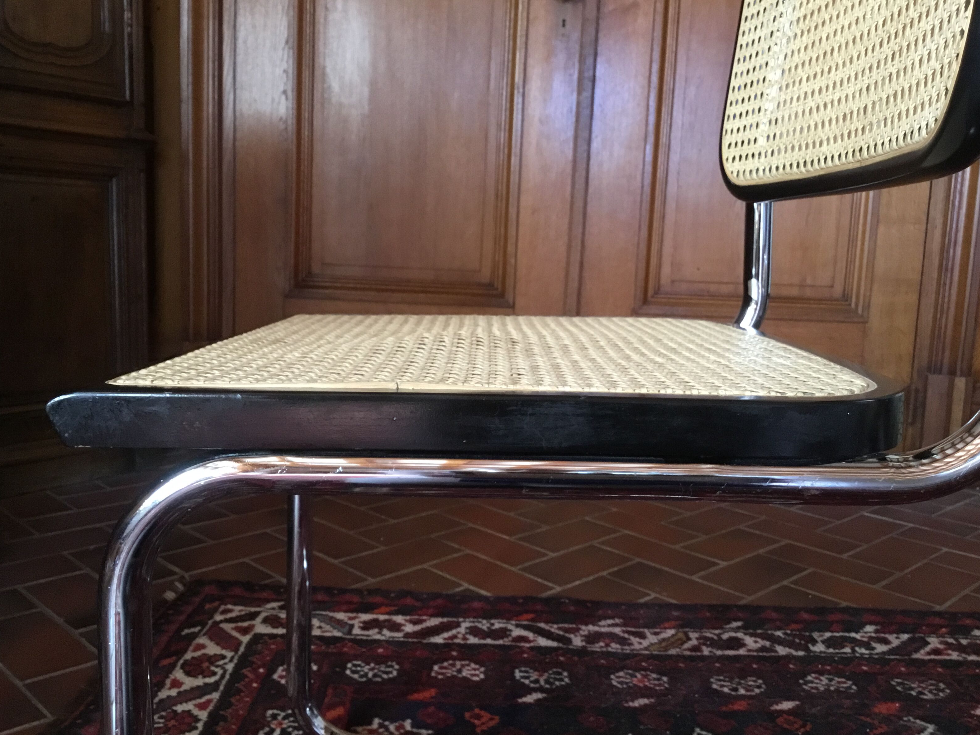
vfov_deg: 44.2
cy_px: 364
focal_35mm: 32
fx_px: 906
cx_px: 485
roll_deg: -1.9
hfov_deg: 56.8
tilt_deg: -7.0
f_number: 2.4
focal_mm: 3.3
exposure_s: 1/33
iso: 160
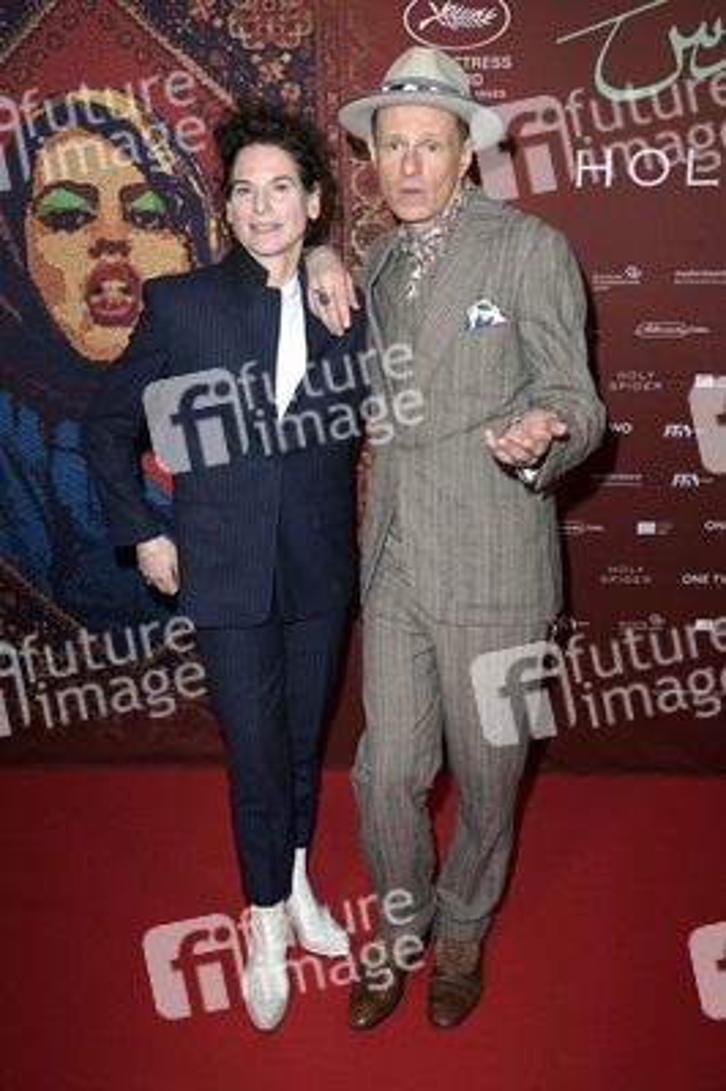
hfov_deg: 35.0
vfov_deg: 50.7
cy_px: 546
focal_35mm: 38
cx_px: 363
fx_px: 1151
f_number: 5.6
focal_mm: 38
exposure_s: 1/250
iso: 400
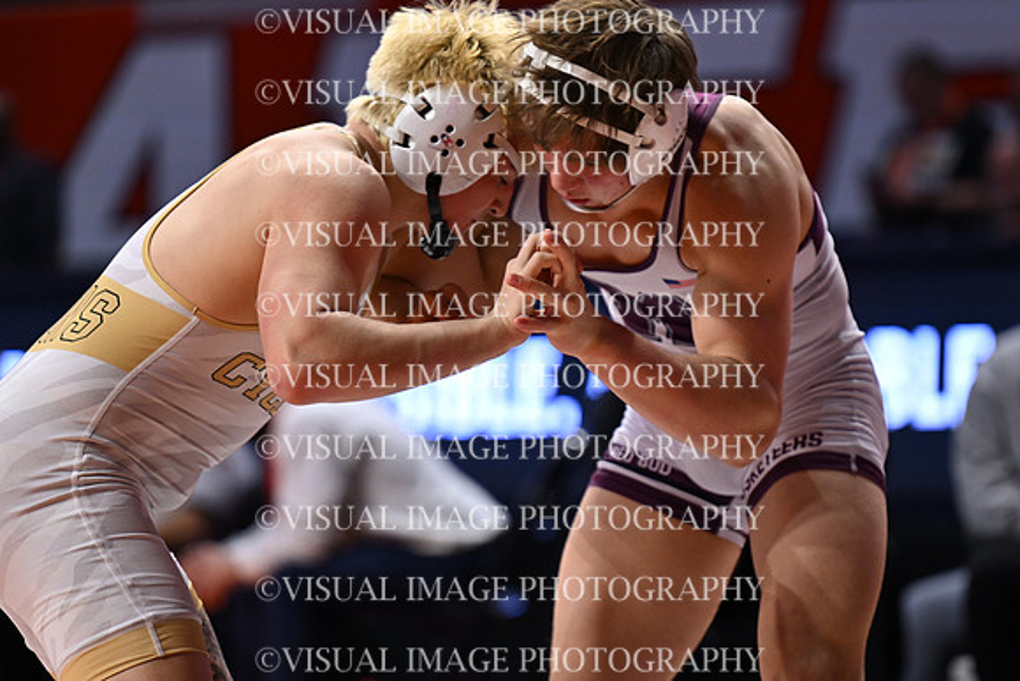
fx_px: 7226
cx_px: 510
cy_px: 340
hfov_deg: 8.1
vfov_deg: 5.4
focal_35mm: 255
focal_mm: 170
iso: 1600
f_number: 2.8
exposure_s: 1/1000
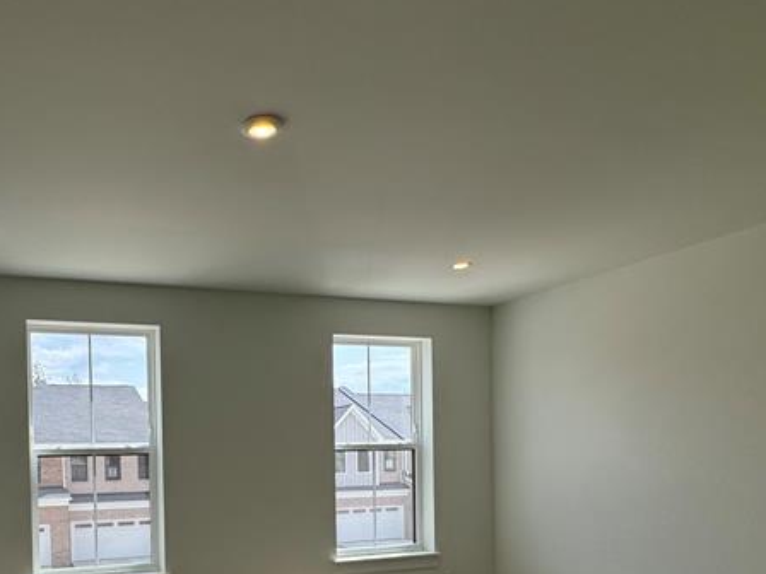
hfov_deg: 54.7
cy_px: 483
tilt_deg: -1.9
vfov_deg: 41.6
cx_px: 210
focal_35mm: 32
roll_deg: +1.1
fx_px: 708
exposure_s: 1/451
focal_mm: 2.22
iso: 40
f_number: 2.2
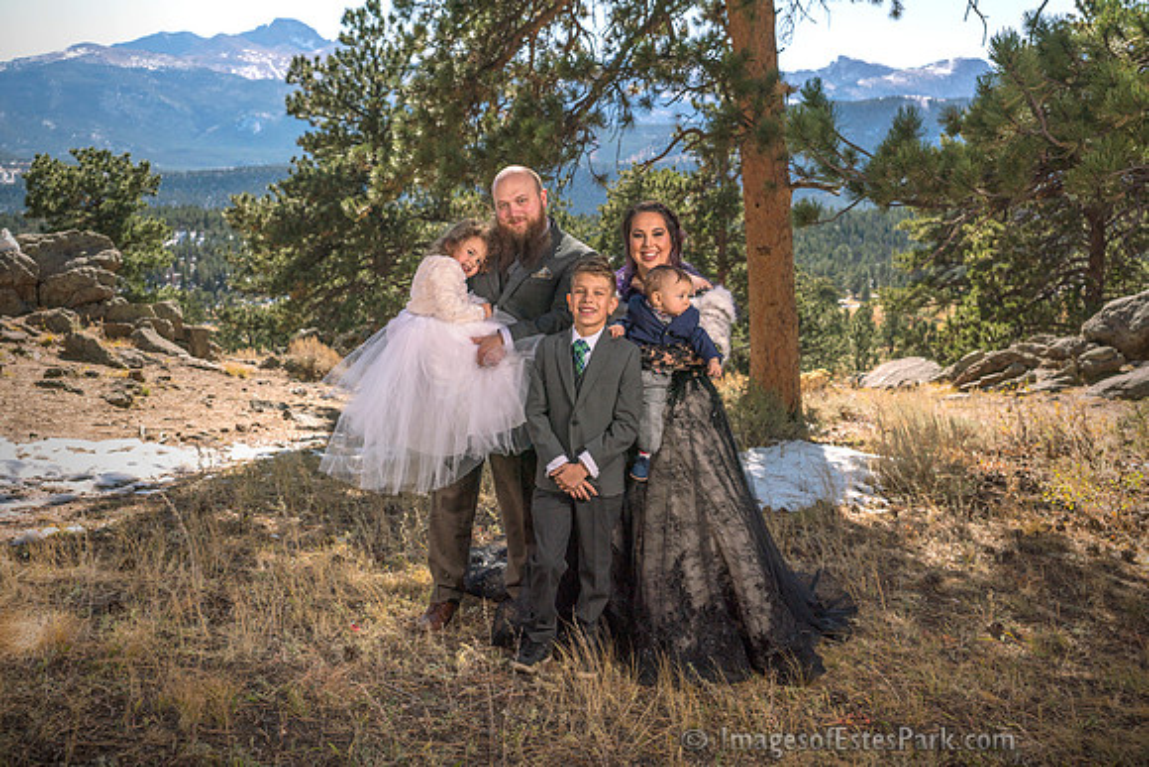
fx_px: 1117
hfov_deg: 54.4
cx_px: 574
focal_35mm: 35
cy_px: 384
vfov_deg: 37.9
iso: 250
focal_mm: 35
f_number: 5
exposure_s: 1/2000
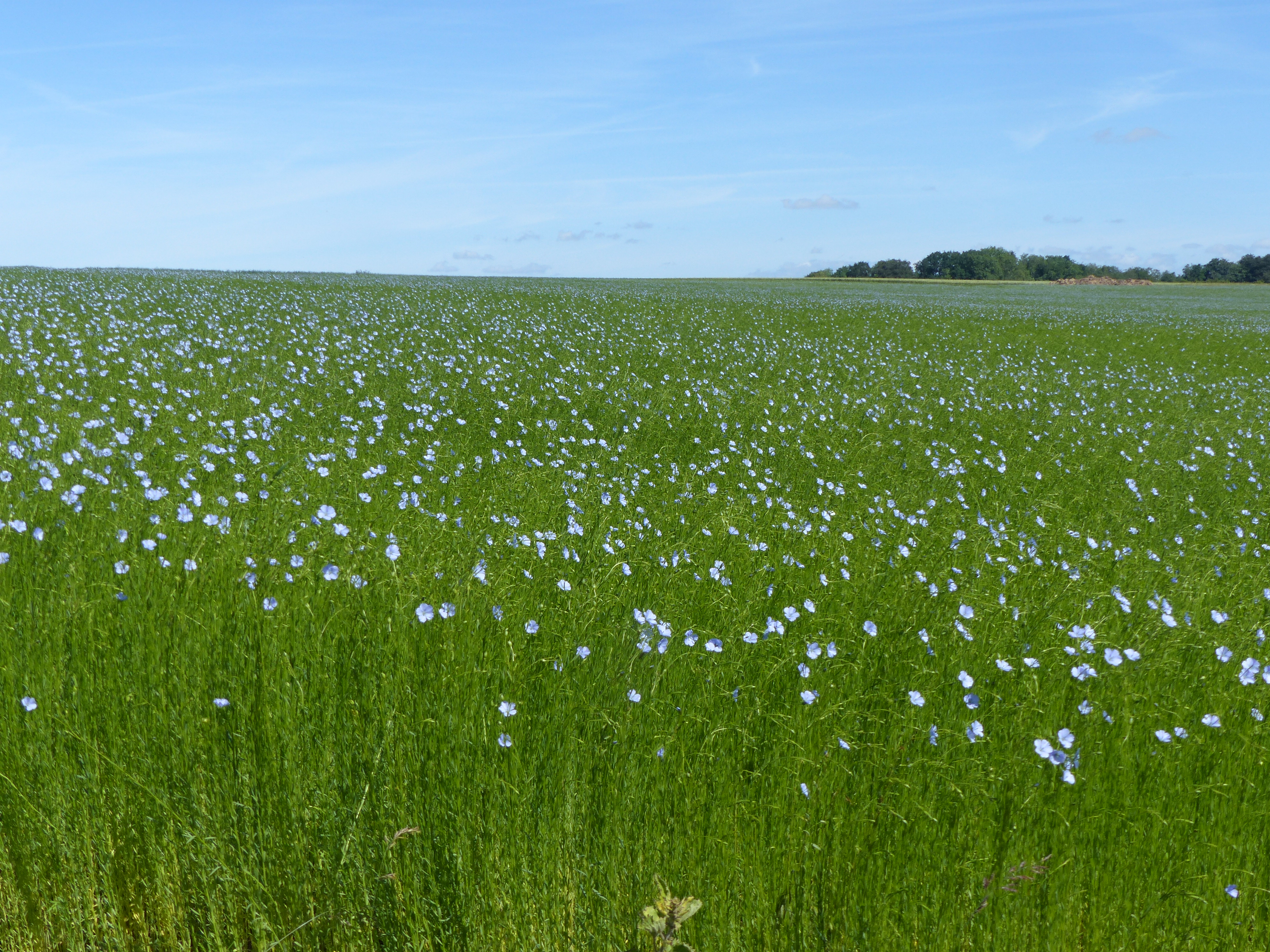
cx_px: 635
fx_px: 1908
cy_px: 476
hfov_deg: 36.8
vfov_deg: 28.0
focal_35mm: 52
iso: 100
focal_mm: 9.4
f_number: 4
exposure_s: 1/800
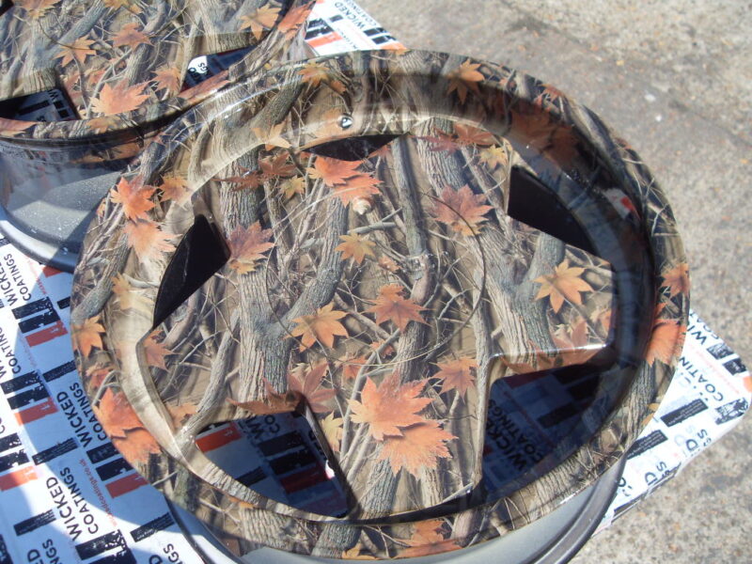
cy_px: 282
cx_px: 376
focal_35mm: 35
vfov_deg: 40.7
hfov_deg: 52.6
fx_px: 760
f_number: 7
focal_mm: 6.3
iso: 80
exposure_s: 1/180
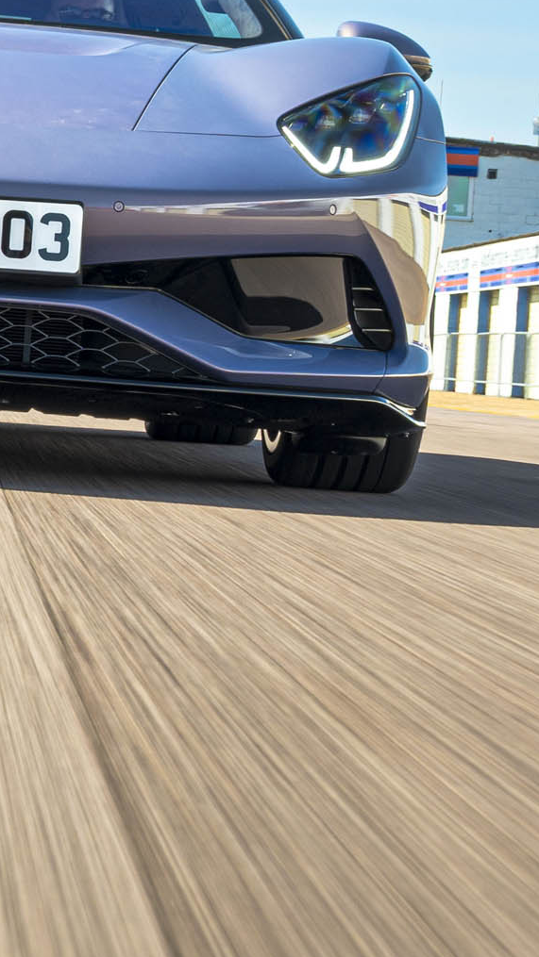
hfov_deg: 10.1
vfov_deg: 18.2
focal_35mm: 117
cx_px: -255
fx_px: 2973
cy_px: 259
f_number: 16
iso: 50
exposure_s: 1/15
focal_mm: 35
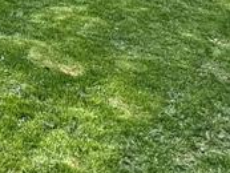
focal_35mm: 83
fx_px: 552
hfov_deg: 15.9
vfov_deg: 16.2
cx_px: -277
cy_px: -88
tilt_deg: -7.3
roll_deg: -2.4
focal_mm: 2.22
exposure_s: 1/932
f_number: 2.2
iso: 40
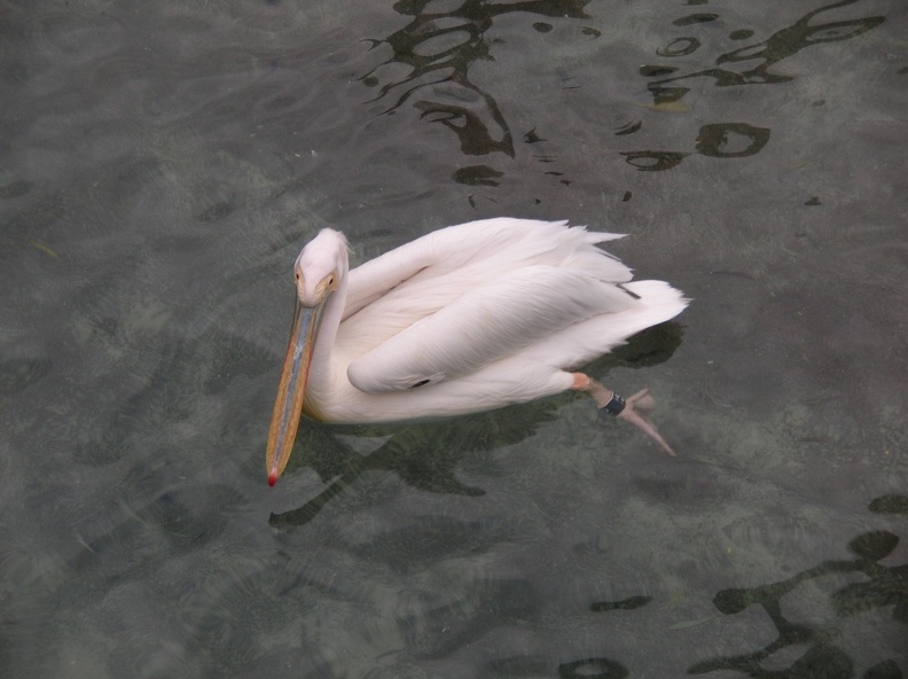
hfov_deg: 15.9
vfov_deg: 11.9
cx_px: 454
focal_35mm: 124
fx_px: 3249
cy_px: 340
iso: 50
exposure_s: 1/71.8
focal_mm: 20.4
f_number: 3.6
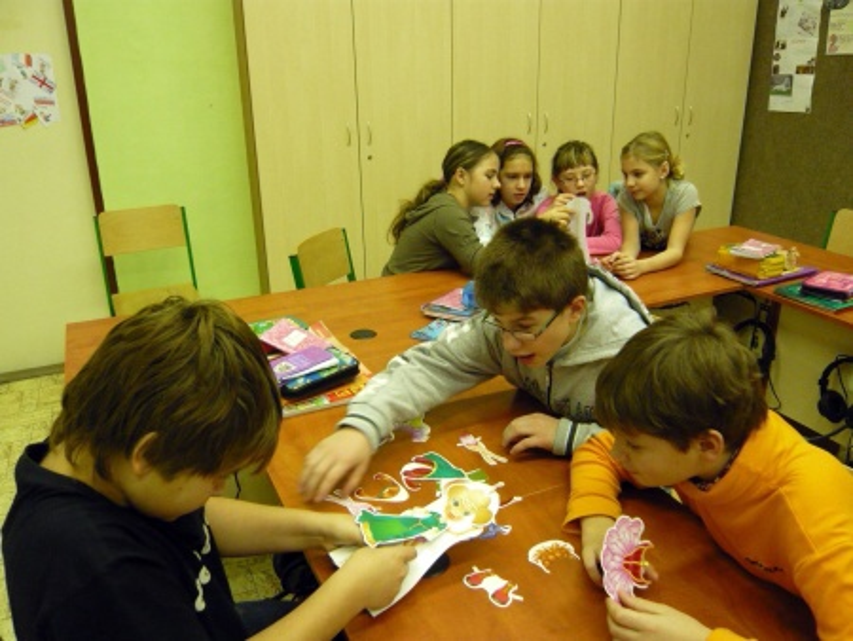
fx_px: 690
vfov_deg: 49.8
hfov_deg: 63.4
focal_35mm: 28
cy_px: 320
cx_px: 426
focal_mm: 4.6
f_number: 2.8
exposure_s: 1/40
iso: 400
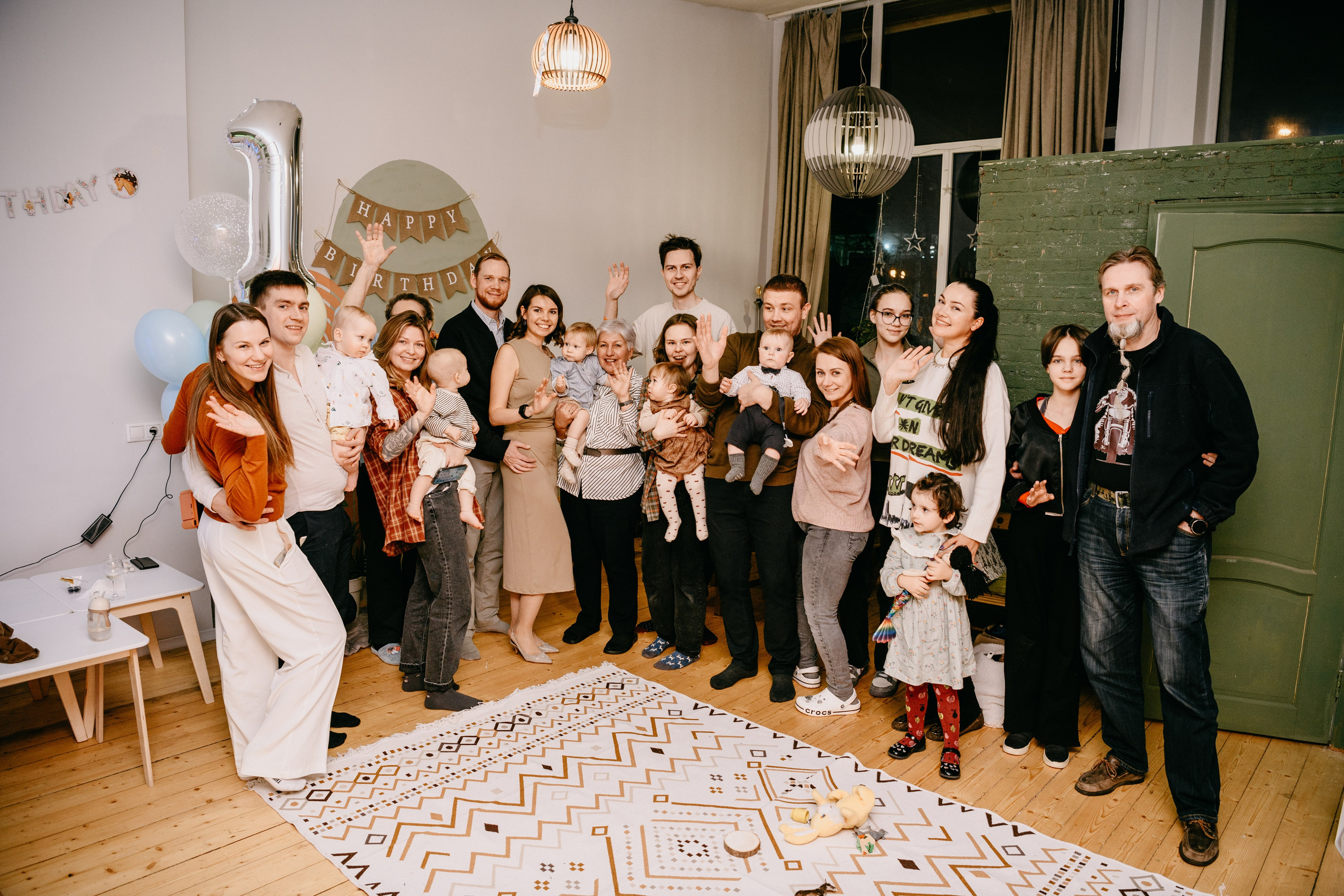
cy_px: 448
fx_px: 896
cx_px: 672
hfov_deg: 73.7
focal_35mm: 24
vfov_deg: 53.1
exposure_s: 1/160
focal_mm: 24
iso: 160
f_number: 3.5
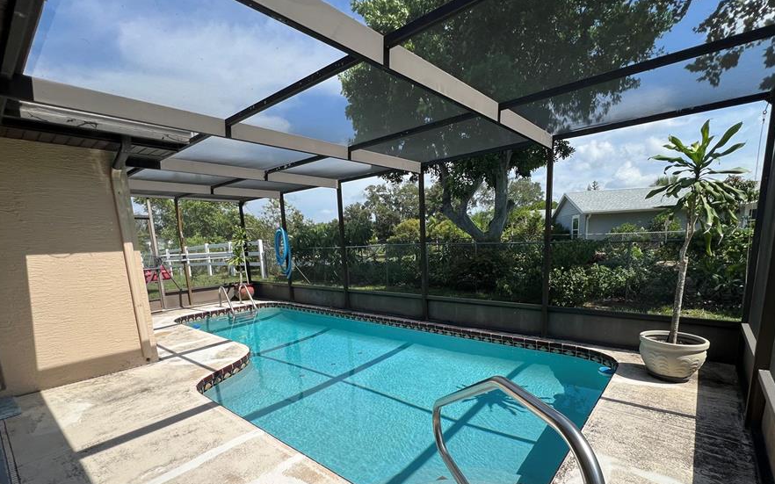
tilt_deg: -10.2
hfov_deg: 97.8
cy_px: 307
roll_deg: +2.4
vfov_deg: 69.9
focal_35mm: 16
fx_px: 338
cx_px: 401
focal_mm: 1.57
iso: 32
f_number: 1.8
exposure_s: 1/919
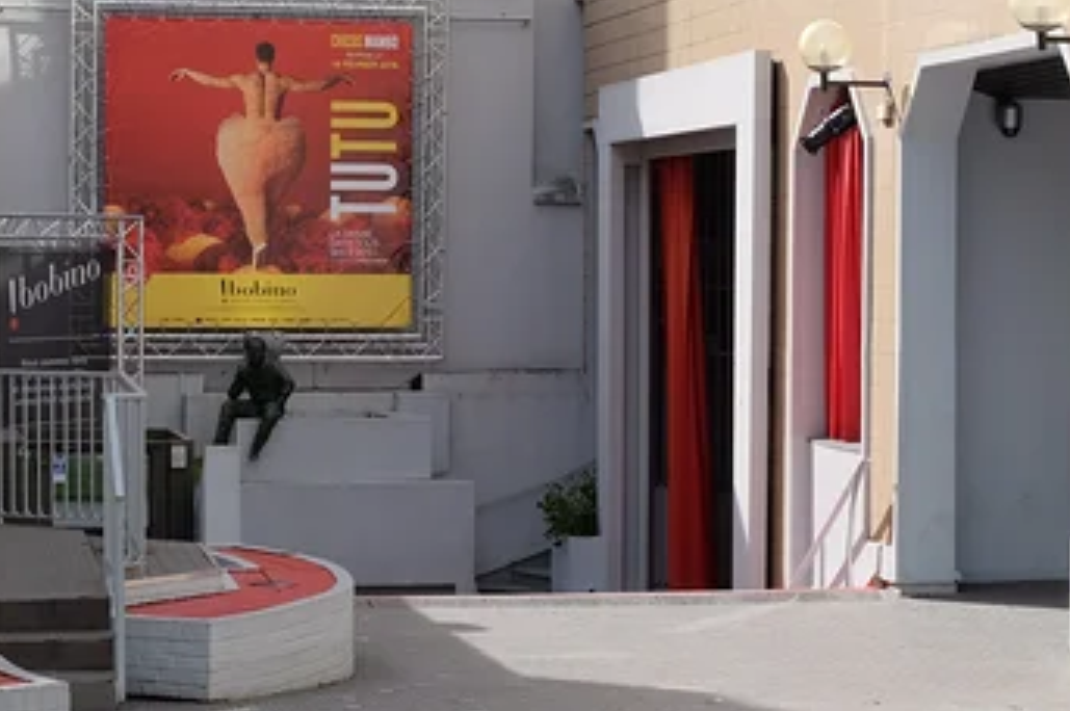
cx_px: 543
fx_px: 3118
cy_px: 301
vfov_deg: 13.0
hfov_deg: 19.5
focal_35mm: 105
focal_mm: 30.2
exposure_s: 1/350
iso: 400
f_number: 9
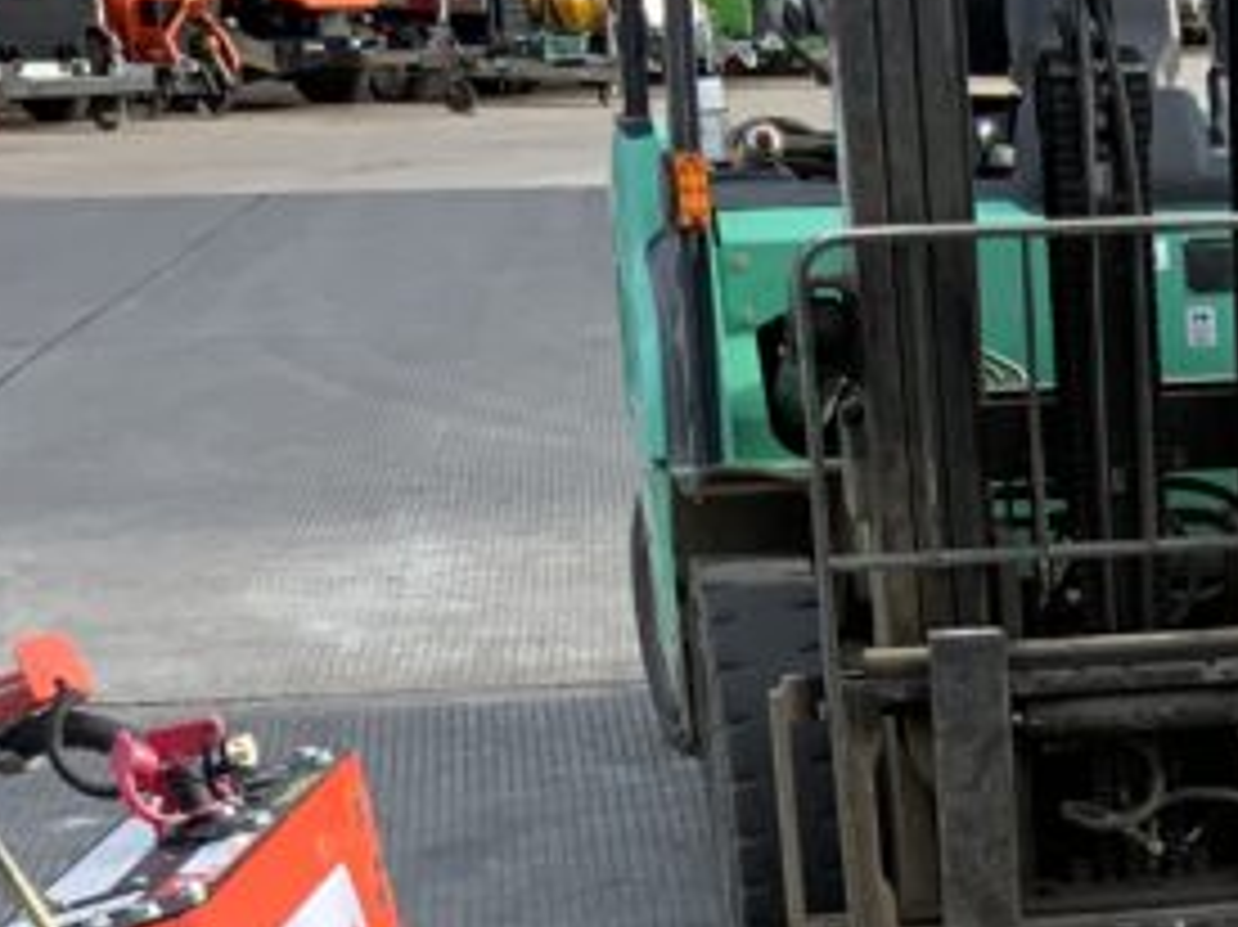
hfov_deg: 17.3
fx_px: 3861
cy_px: 1440
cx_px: 1549
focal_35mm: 108
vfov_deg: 12.9
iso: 16
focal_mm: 3
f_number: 1.8
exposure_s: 1/365
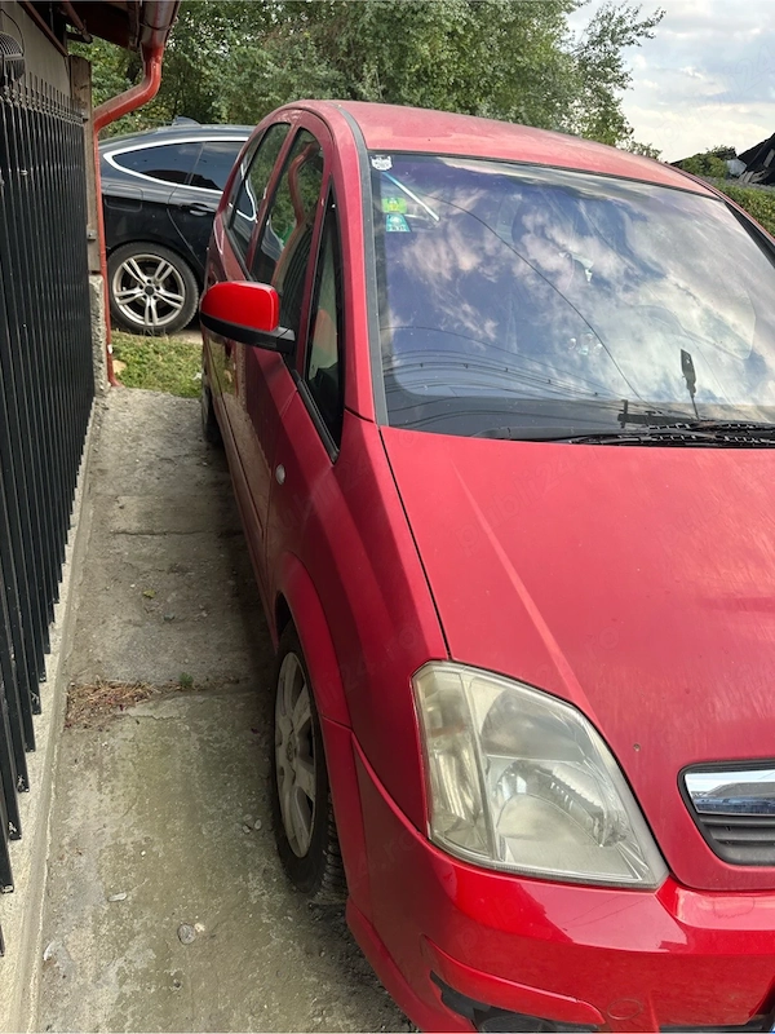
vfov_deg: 71.6
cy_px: 517
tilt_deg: -24.9
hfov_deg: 56.8
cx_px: 388
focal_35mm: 24
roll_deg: -6.3
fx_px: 716
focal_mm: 6.86
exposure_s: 1/431
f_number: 1.78
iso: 80
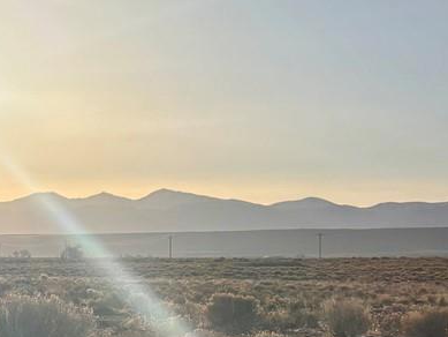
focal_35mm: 107
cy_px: 340
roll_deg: -0.3
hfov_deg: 15.0
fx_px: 1385
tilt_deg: -2.8
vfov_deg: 13.6
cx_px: -449
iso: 50
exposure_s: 1/18868
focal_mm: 5.96
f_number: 1.6
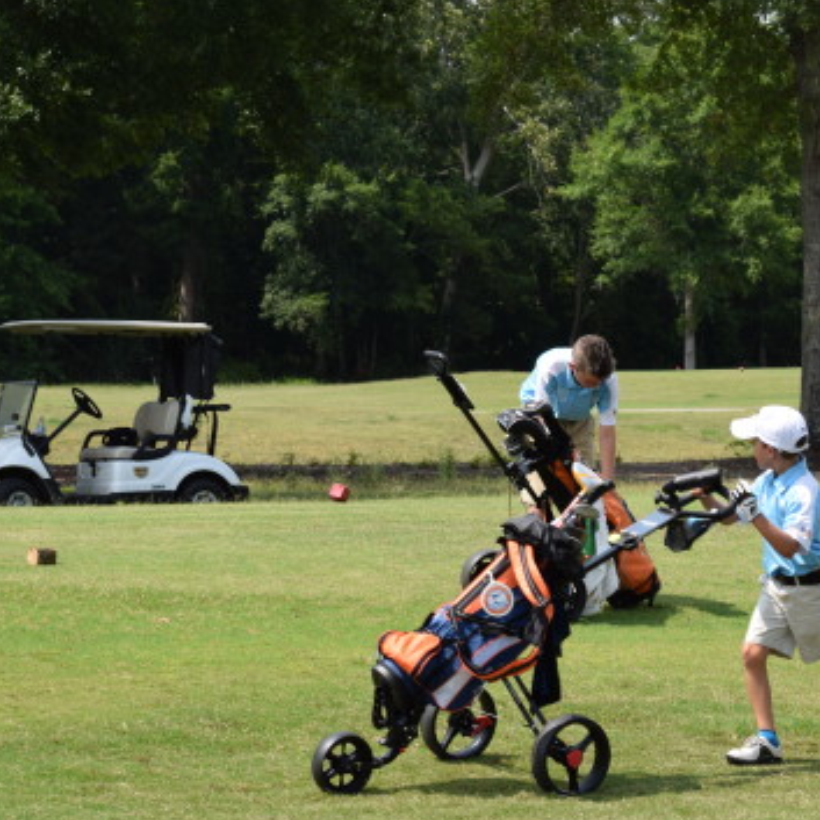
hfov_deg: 13.3
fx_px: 3484
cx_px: 706
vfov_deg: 13.4
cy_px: 440
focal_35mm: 130
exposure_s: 1/200
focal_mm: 58
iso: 100
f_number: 8
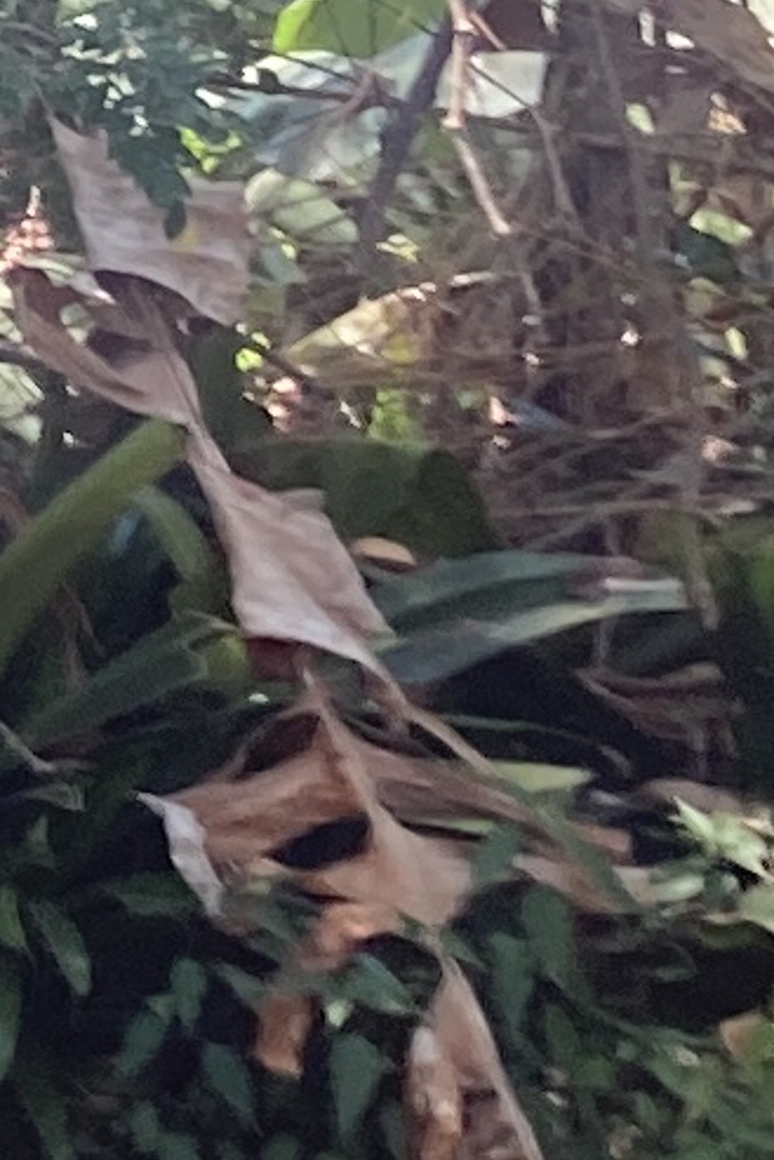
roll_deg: +2.6
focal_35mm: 238
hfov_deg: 5.3
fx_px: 7670
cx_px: -1882
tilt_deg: -2.0
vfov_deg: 8.6
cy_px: -153
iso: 50
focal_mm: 3.99
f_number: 1.8
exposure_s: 1/120
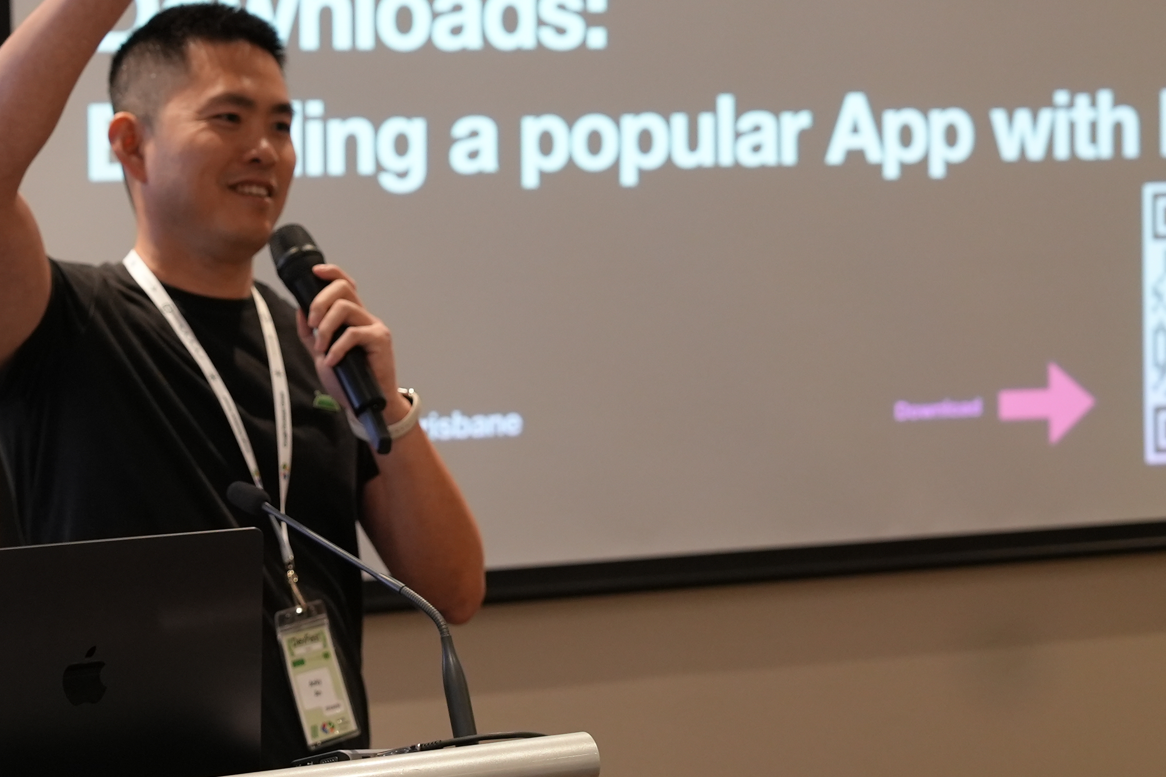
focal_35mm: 91
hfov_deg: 22.2
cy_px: 302
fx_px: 2947
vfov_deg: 15.0
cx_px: 286
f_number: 4
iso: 2500
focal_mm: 52
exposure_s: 1/160
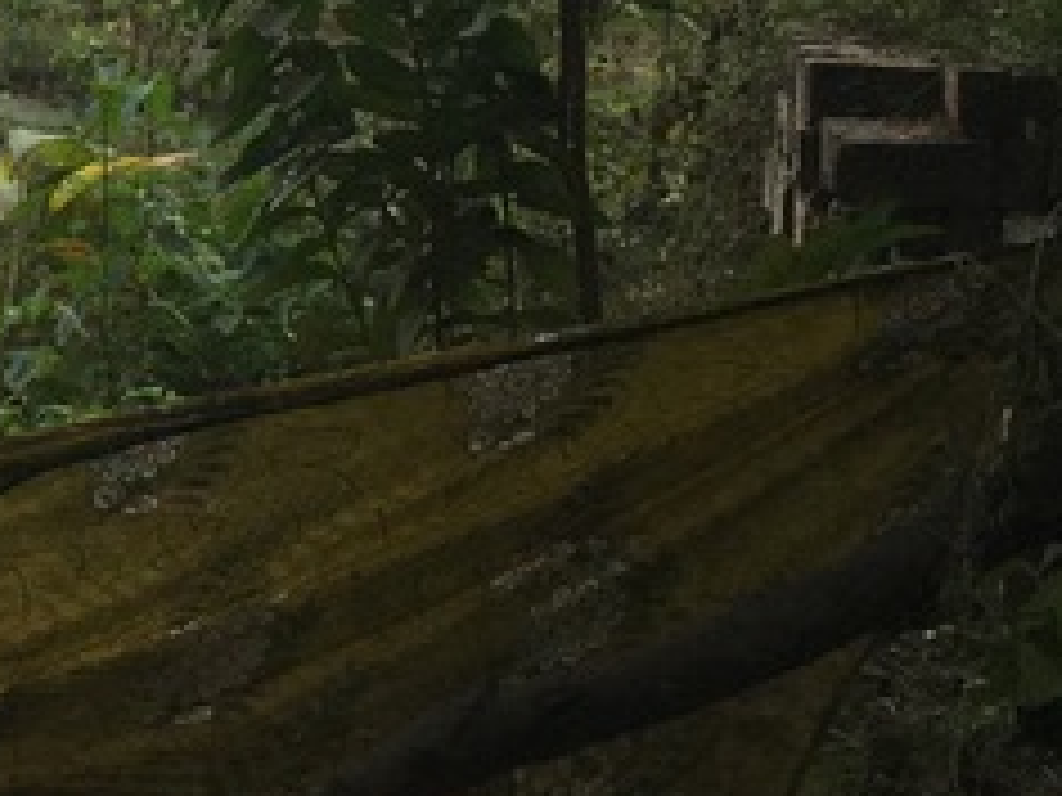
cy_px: -364
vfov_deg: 11.3
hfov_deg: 14.5
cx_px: -562
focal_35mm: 126
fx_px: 3866
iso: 40
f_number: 2.2
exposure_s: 1/100
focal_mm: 4.15
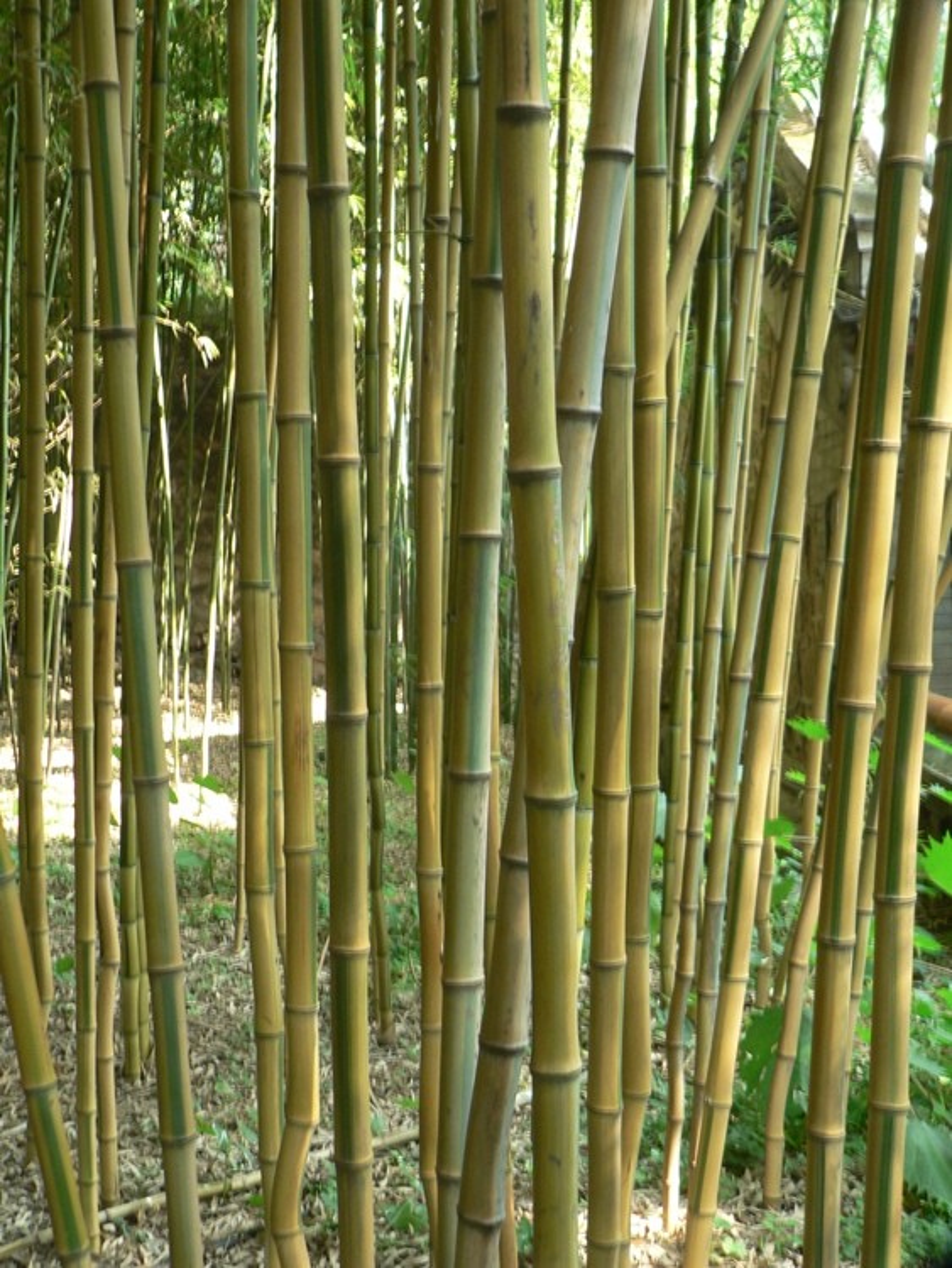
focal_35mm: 41
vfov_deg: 45.8
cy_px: 634
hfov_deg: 35.2
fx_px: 1503
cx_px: 476
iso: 80
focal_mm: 6.9
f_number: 2.8
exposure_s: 1/20
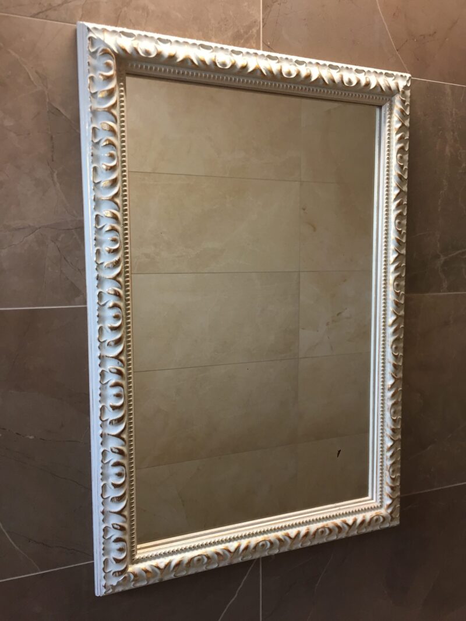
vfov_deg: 61.7
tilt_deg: -4.1
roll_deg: +0.3
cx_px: 233
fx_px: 521
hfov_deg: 48.2
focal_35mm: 29
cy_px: 310
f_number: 2.2
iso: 100
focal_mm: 4.15
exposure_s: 1/33
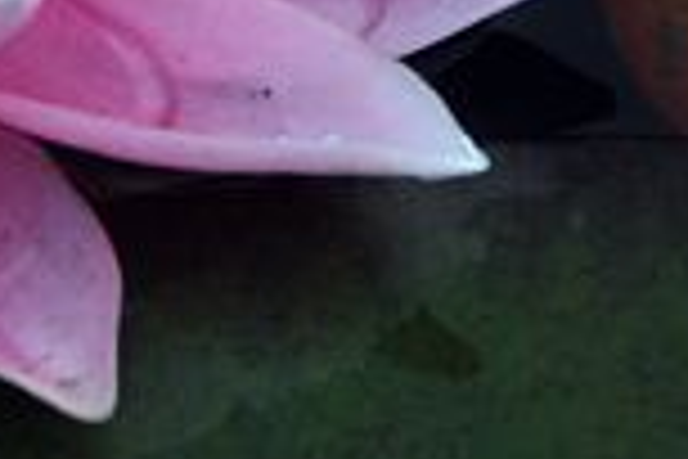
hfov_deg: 1.3
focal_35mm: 1573
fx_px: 30059
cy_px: -351
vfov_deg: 0.9
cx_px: -247
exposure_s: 1/500
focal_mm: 200
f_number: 5.6
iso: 100
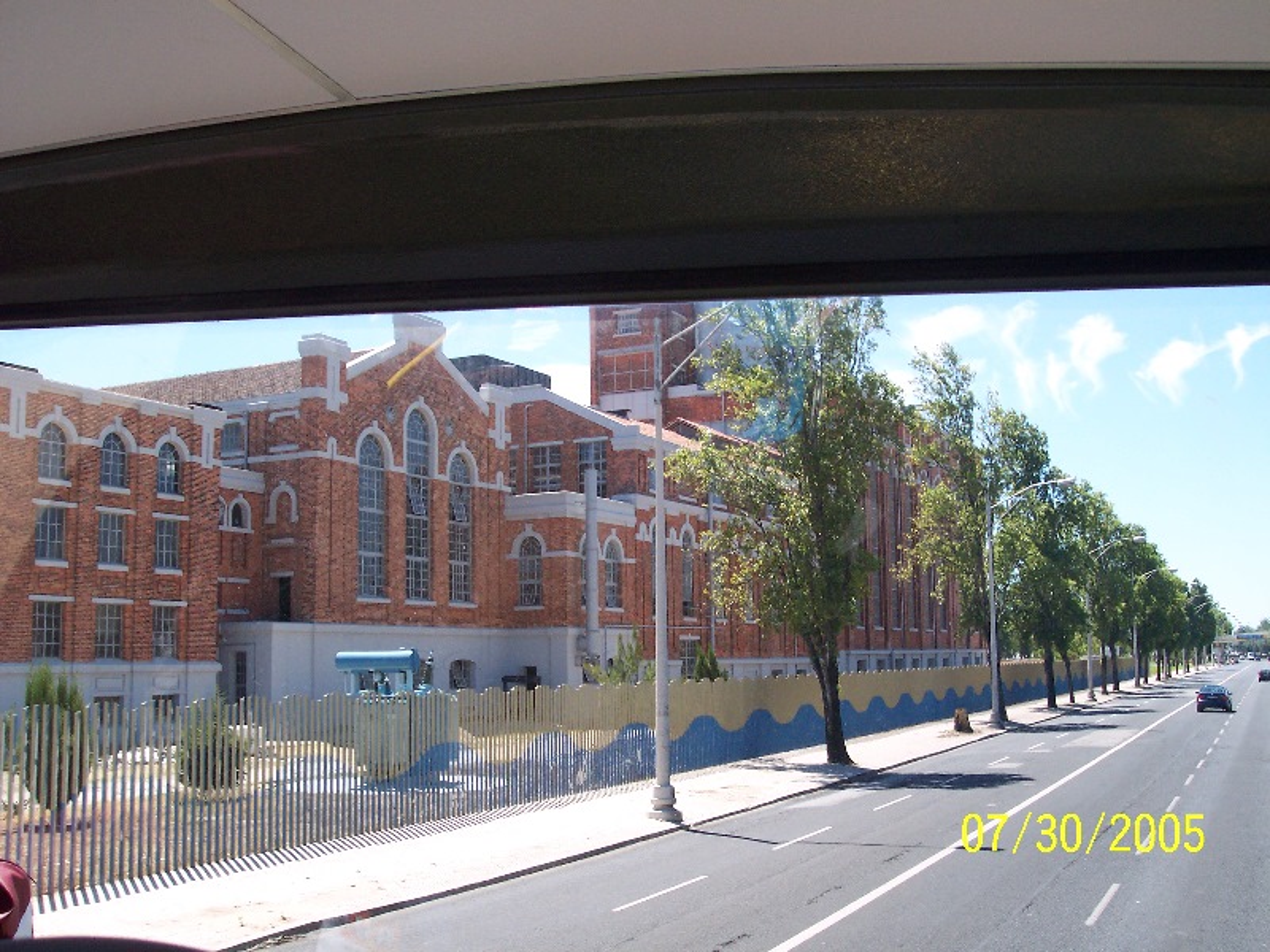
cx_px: 635
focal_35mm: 38
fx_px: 1394
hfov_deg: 49.0
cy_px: 476
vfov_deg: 37.7
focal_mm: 8
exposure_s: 1/350
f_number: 4.8
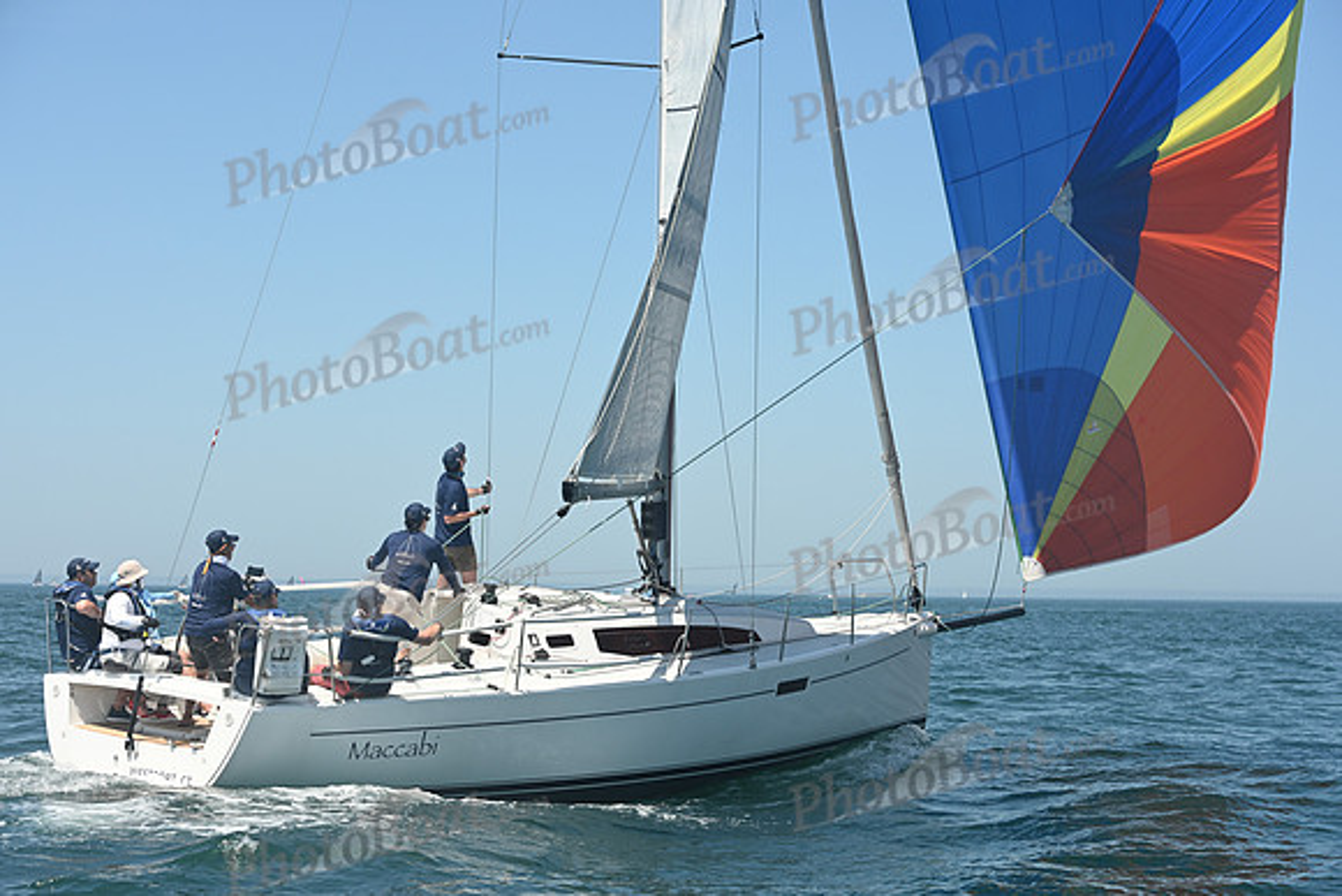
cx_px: 671
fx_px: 2610
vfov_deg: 19.5
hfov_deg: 28.8
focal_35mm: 70
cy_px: 448
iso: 320
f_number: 7.1
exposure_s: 1/1000
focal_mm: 70
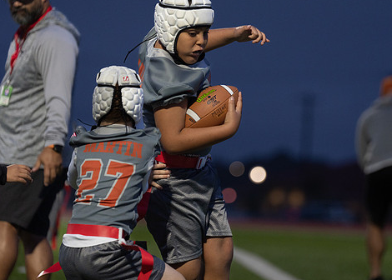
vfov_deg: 6.0
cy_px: 121
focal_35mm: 239
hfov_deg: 8.4
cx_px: 213
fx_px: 2662
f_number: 2.8
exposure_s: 1/800
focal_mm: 168
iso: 1250
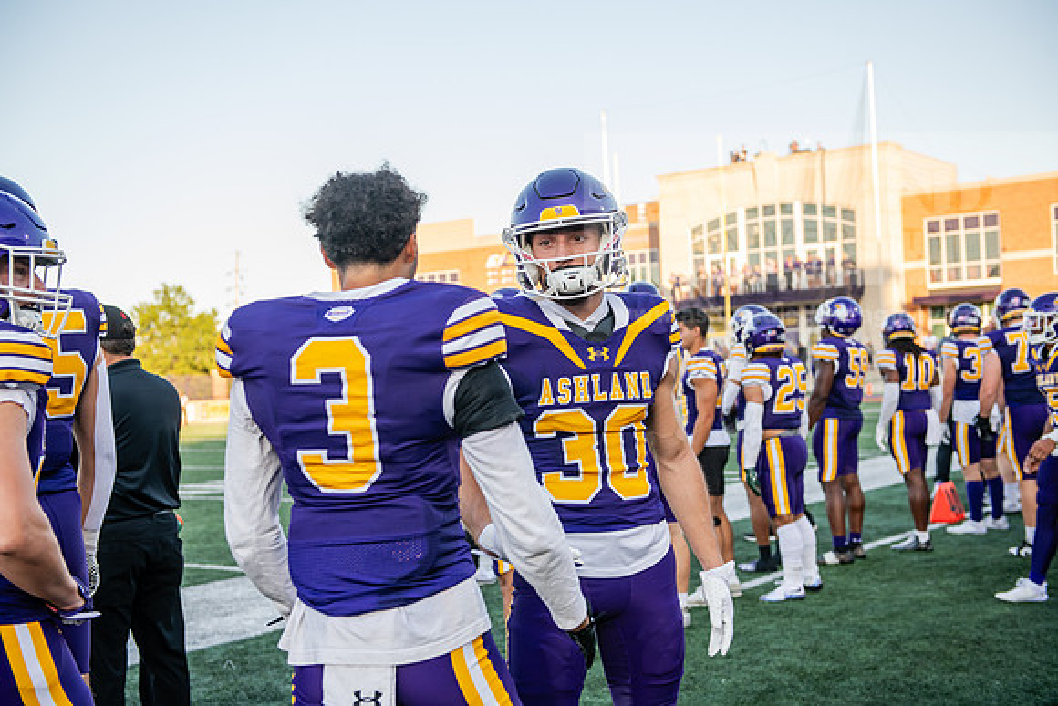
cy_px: 353
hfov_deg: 41.1
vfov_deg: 28.1
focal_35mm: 48
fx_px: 1411
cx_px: 529
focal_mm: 48
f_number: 3.5
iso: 320
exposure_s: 1/500
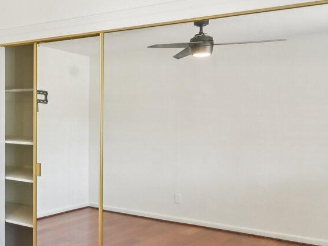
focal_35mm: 49
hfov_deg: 30.8
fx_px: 464
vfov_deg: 29.7
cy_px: 117
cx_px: -95
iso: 500
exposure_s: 1/10
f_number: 8
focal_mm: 14
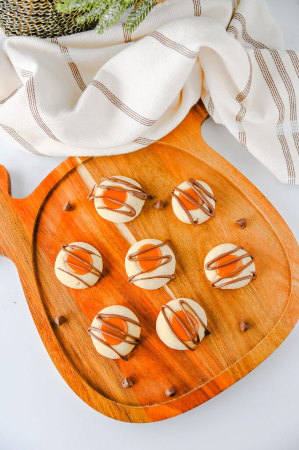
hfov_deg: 26.9
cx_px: 150
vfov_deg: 39.6
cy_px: 225
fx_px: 624
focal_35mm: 50
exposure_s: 1/125
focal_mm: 50
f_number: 4
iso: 400
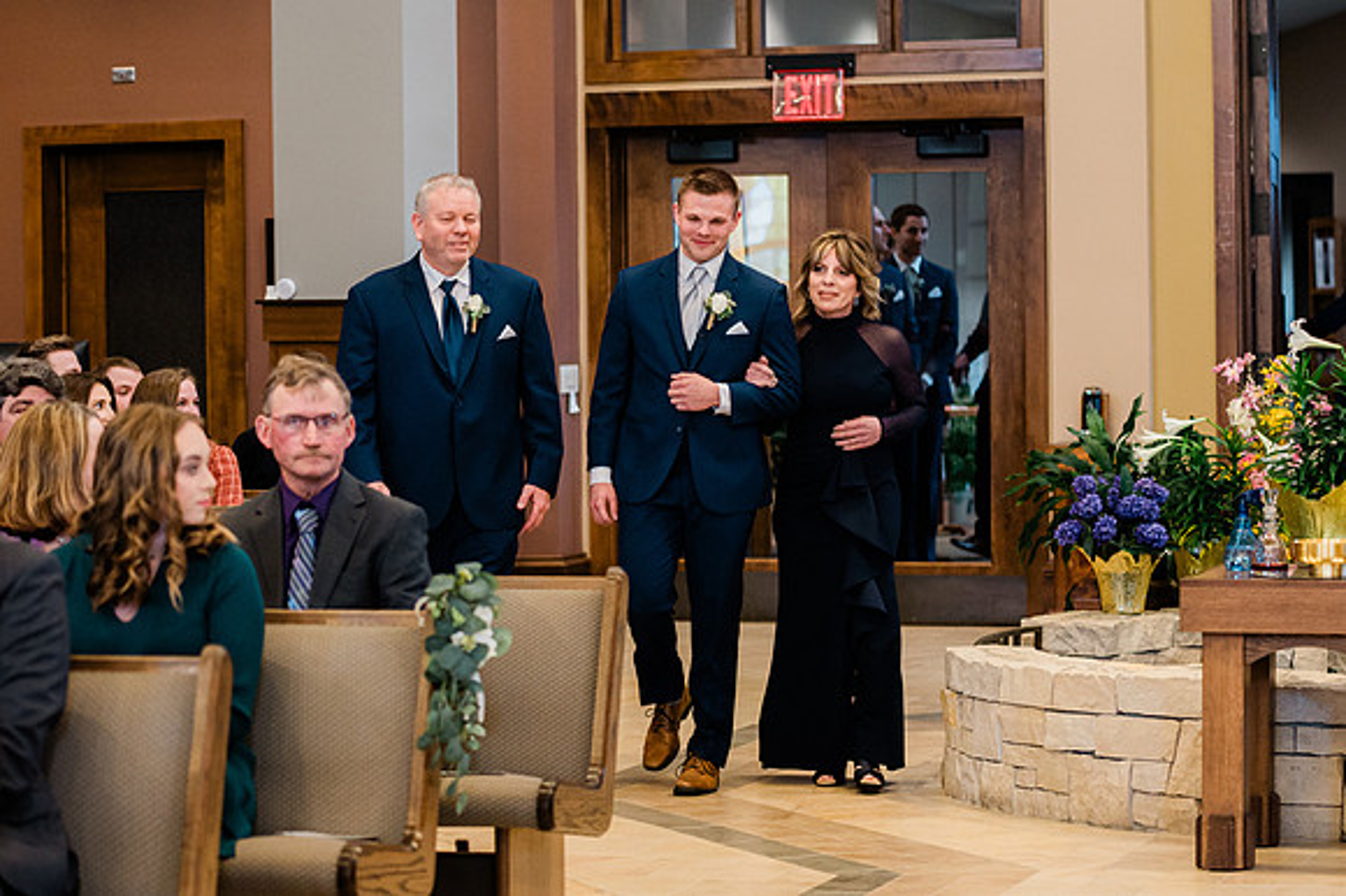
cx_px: 600
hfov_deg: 20.9
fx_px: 3644
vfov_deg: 14.0
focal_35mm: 98
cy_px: 420
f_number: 2.8
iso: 1600
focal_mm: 75
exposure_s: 1/250
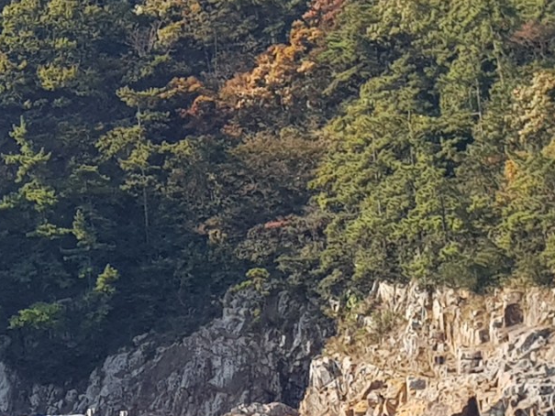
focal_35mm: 55
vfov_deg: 25.4
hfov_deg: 31.7
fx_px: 882
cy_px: 410
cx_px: -25
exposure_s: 1/1000
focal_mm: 4.2
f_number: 1.7
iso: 40
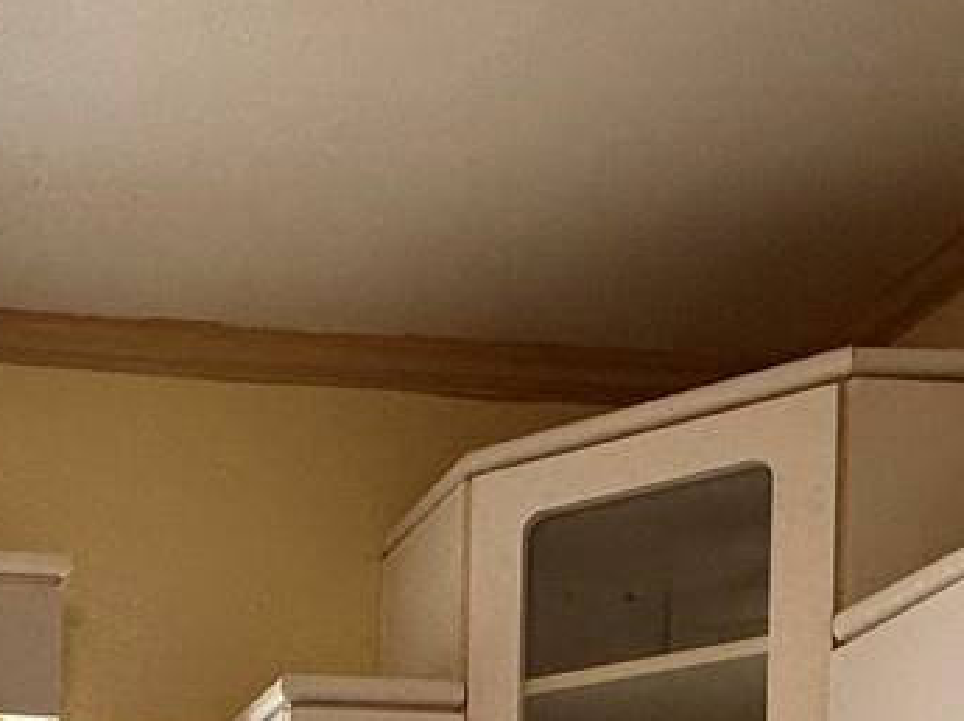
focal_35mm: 65
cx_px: -176
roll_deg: -1.2
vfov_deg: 18.6
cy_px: 1218
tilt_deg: -0.2
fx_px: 1808
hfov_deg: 26.7
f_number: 2.2
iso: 160
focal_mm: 2.22
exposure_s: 1/120
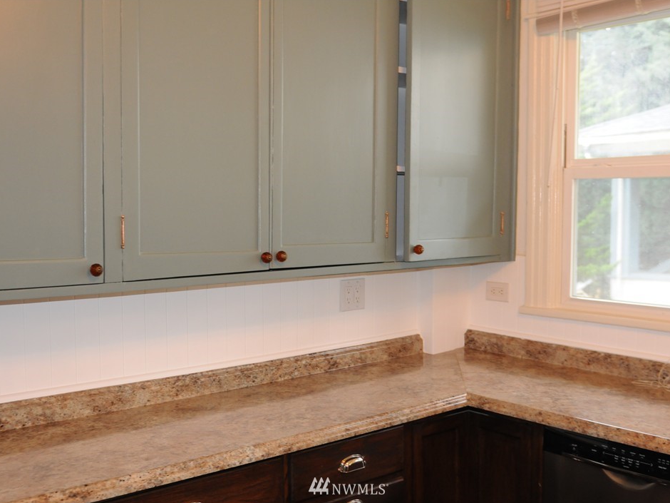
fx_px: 774
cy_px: 255
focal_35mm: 40
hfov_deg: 46.8
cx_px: 349
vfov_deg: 36.0
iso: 800
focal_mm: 24
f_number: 2.8
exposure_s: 1/80
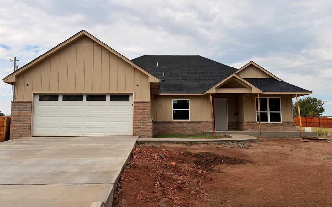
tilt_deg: +7.3
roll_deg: +0.3
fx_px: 308
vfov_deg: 37.2
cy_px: 87
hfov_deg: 56.7
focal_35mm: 34
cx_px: 166
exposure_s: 1/6024
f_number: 1.8
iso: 64
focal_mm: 6.93
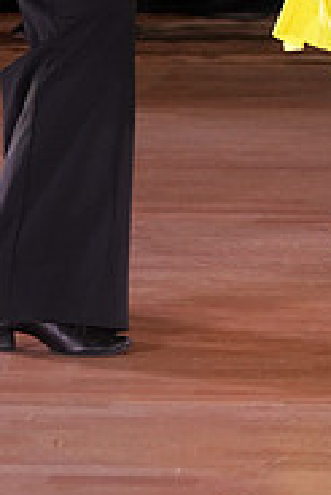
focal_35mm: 331
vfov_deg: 6.2
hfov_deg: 4.2
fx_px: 4556
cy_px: -151
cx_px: 198
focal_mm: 105
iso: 1250
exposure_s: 1/200
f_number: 5
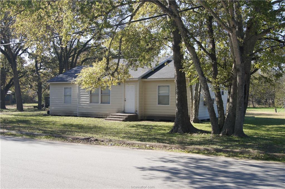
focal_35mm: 42
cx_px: 142
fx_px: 332
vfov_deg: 31.8
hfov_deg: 46.4
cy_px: 94
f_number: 7.1
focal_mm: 28
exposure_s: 1/125
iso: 100
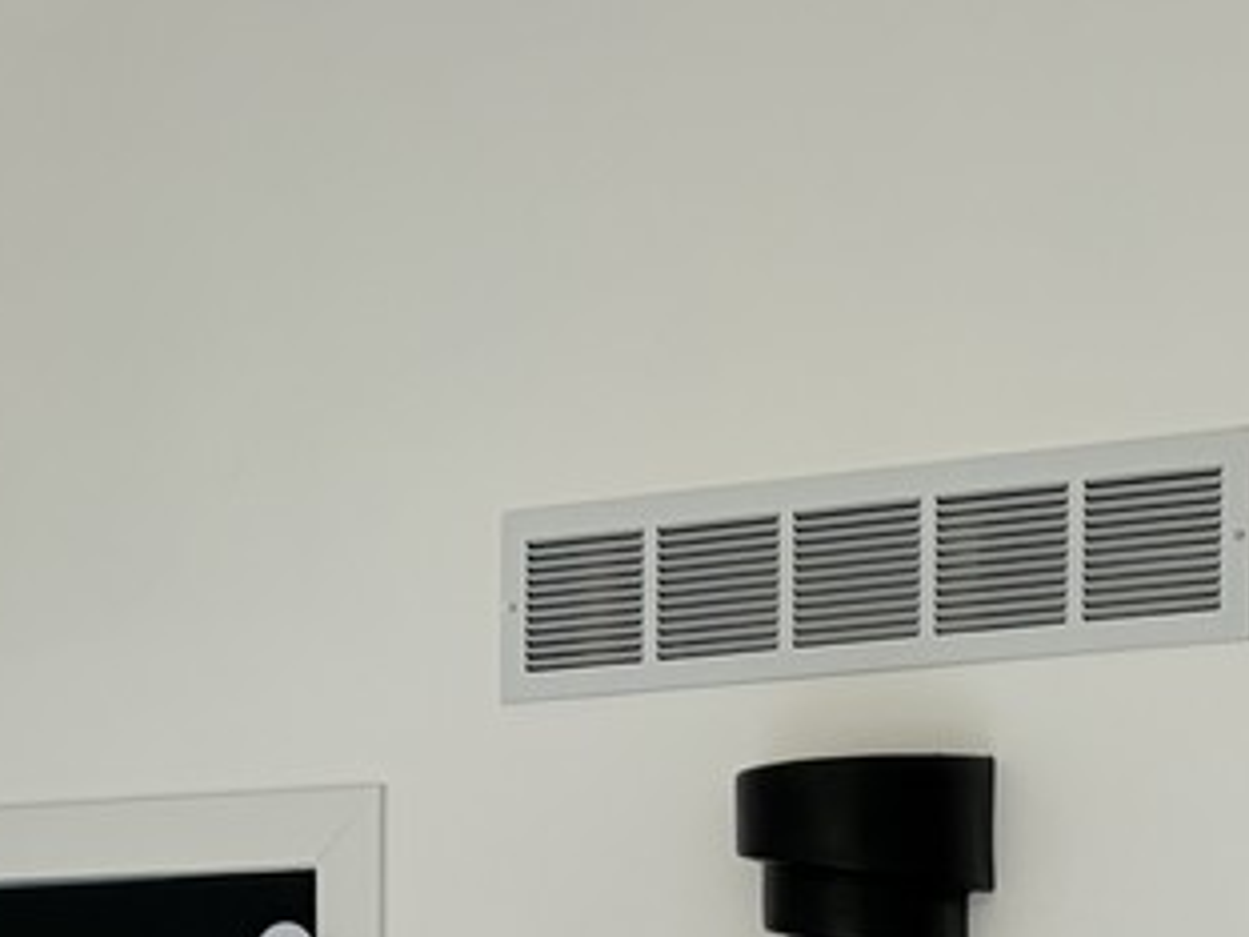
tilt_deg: -1.7
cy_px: 1385
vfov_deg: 11.8
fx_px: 4330
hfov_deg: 16.2
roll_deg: +0.2
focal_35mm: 120
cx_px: 132
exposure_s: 1/154
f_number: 1.6
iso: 32
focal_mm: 5.96
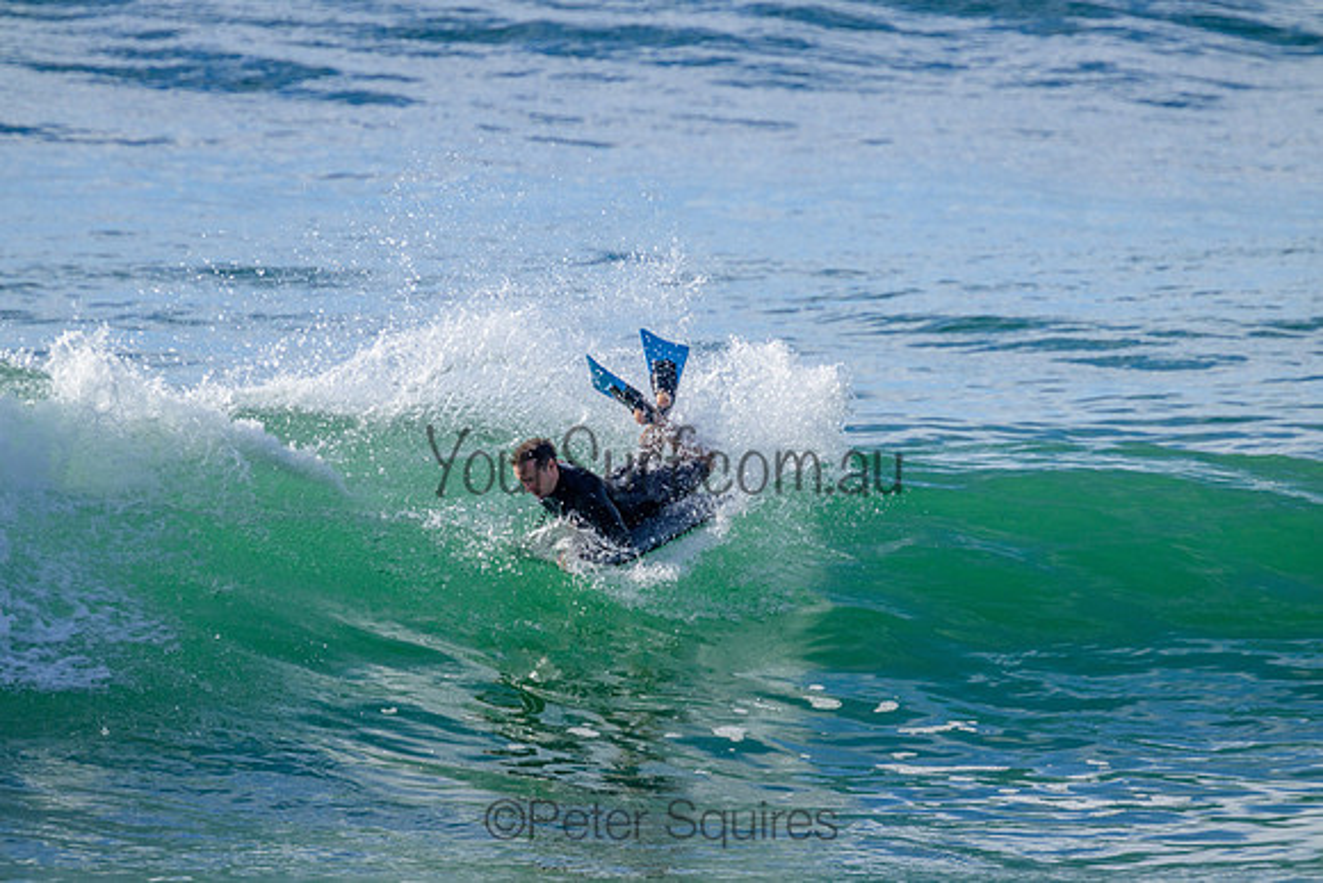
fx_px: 29406
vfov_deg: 1.7
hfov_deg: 2.6
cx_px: 662
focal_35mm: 800
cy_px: 442
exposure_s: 1/2000
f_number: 11
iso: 900
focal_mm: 800
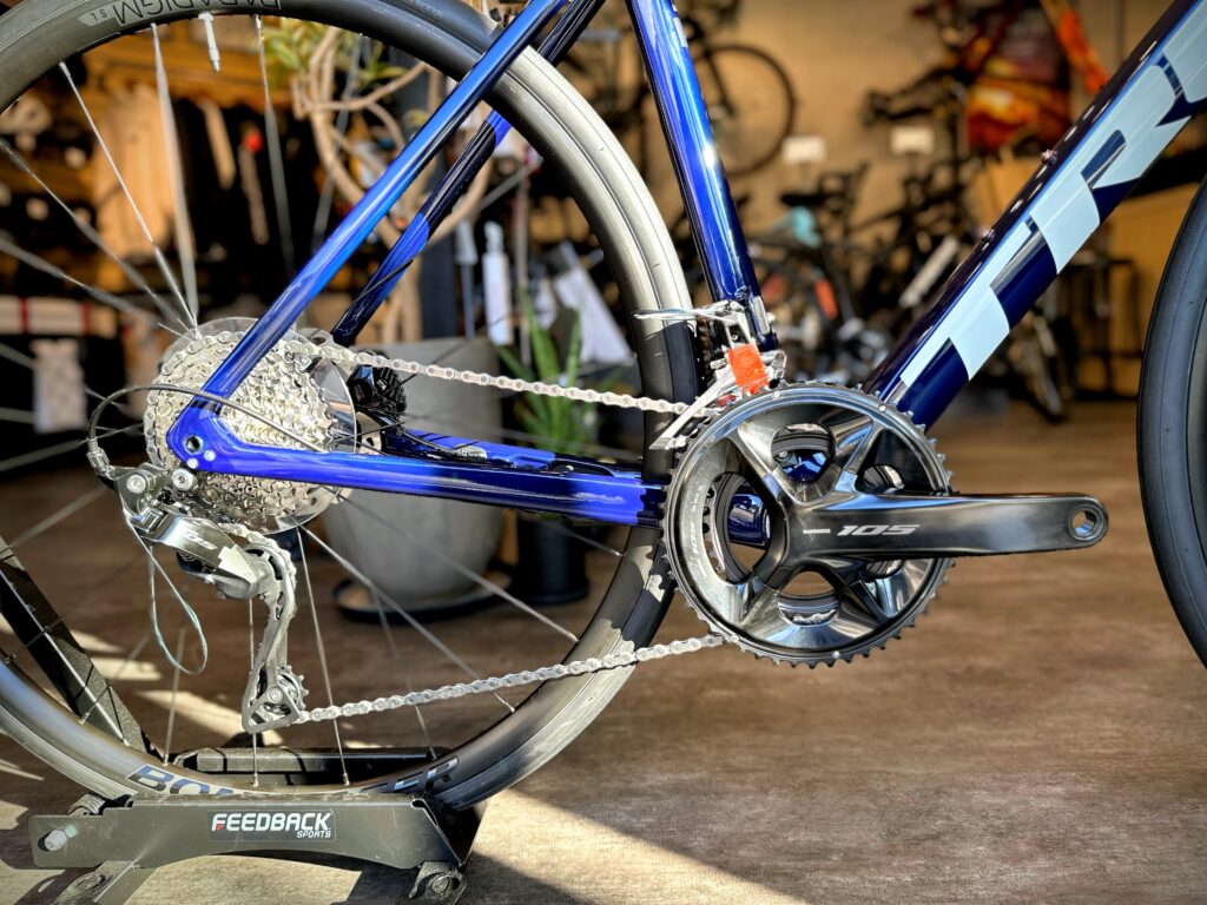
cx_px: 604
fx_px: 837
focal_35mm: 24
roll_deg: +3.6
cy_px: 452
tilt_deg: -8.5
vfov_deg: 56.8
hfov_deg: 71.6
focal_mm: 6.86
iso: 80
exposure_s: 1/128
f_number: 1.78
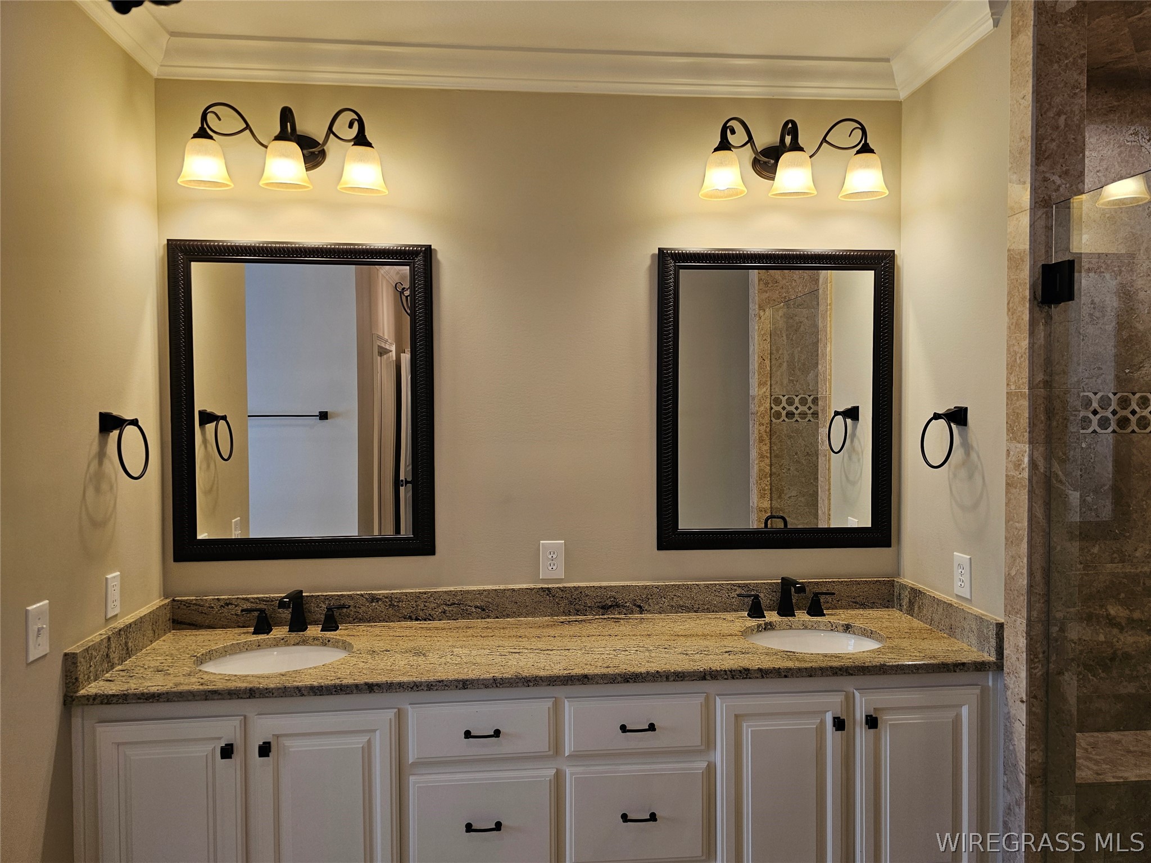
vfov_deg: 58.9
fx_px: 765
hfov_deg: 73.9
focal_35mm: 23
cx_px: 576
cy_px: 432
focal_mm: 6.3
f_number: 1.7
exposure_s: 1/120
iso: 80
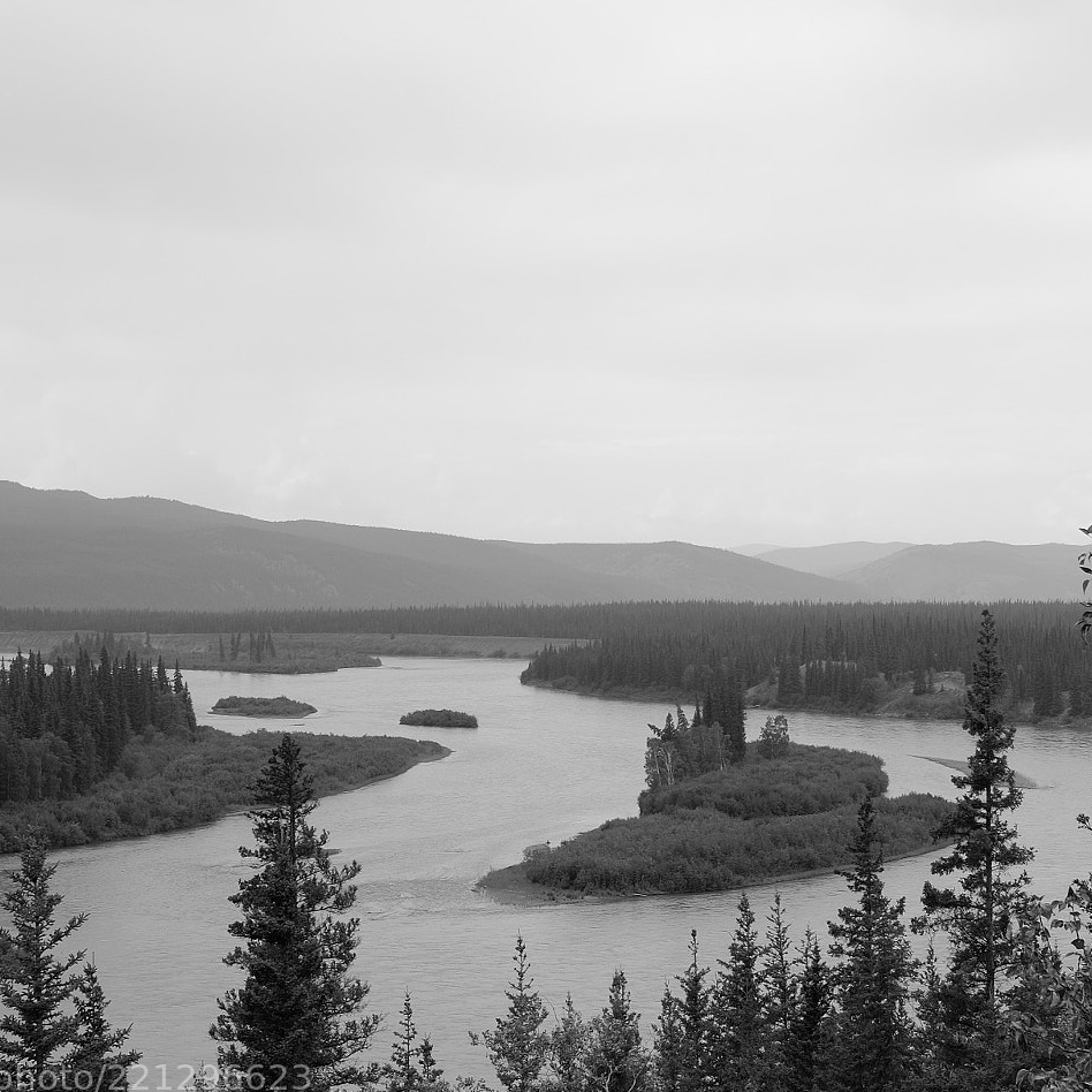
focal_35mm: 76
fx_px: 2712
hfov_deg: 22.7
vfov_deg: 22.8
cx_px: 630
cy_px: 554
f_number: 8
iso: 200
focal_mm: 35
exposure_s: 1/170
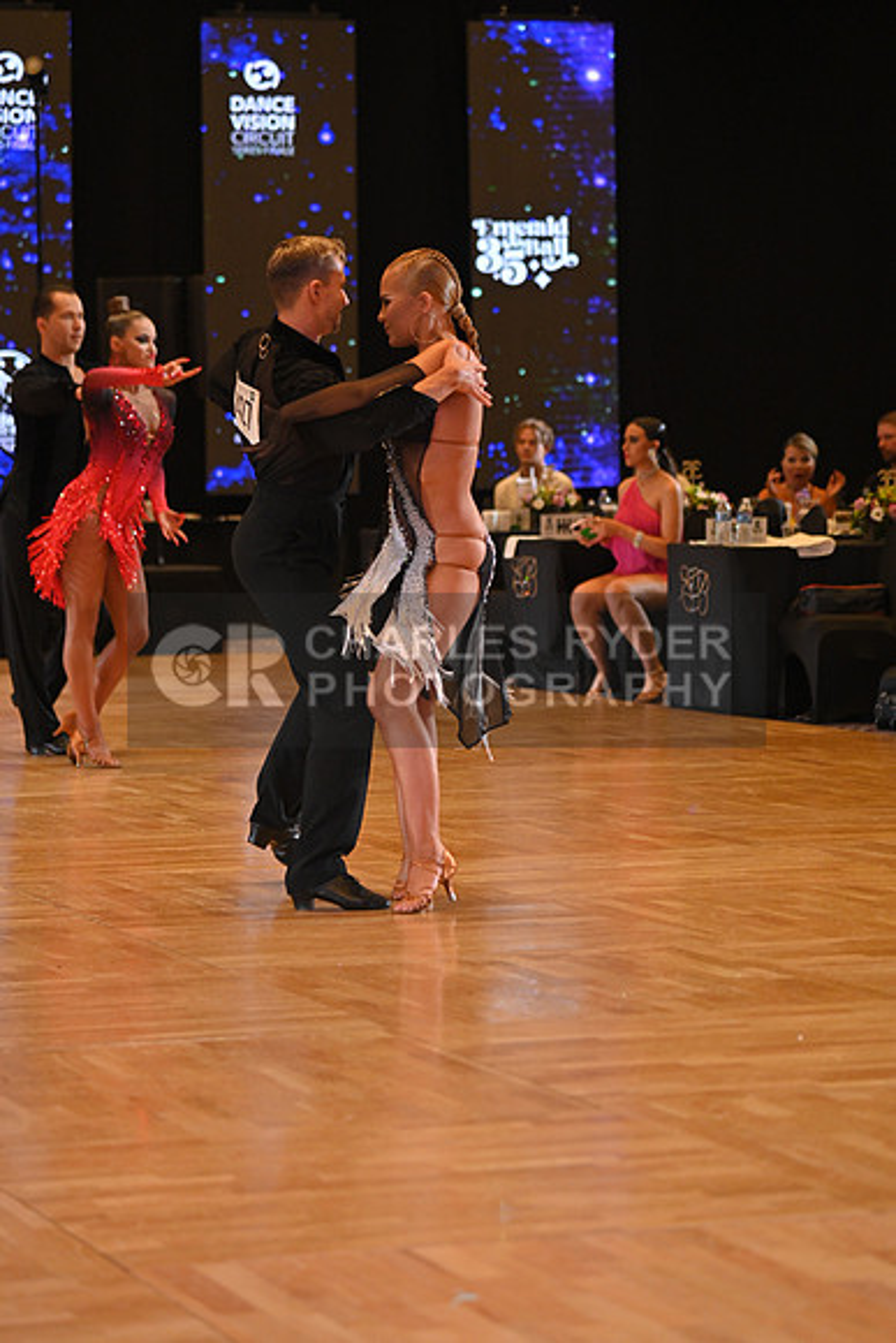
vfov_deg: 17.1
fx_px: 4477
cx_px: 448
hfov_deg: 11.4
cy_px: 672
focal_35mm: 120
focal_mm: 120
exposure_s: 1/400
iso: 1600
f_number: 4
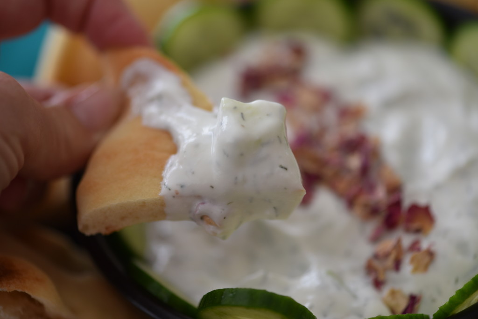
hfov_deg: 19.4
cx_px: 239
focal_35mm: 105
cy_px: 160
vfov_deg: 13.1
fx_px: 1395
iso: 400
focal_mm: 105
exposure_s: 1/250
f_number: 4
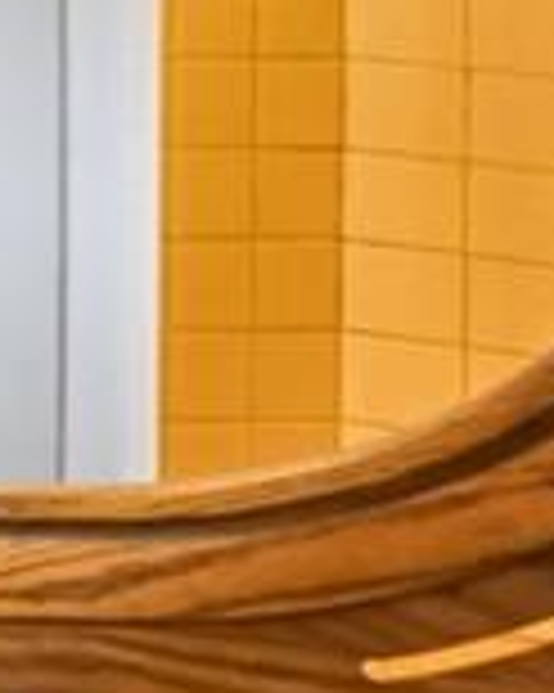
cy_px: -446
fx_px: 3095
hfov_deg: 5.5
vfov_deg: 12.0
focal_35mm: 151
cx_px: -2585
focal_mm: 15.5
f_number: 7.1
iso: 400
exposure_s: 1/15
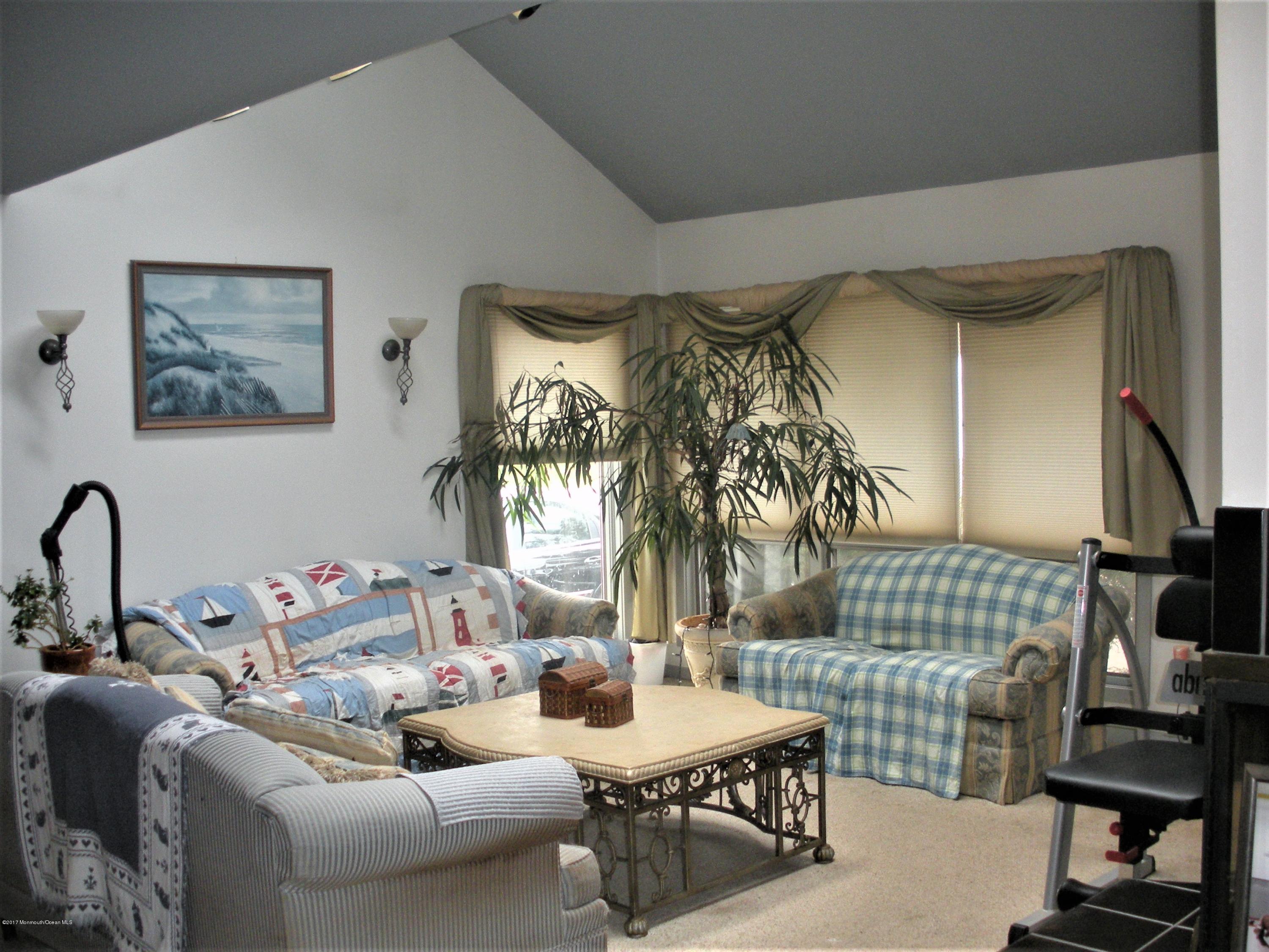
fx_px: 1283
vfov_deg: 40.7
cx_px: 634
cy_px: 476
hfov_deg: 52.6
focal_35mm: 35
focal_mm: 6.3
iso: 200
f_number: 3.5
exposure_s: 1/57.6
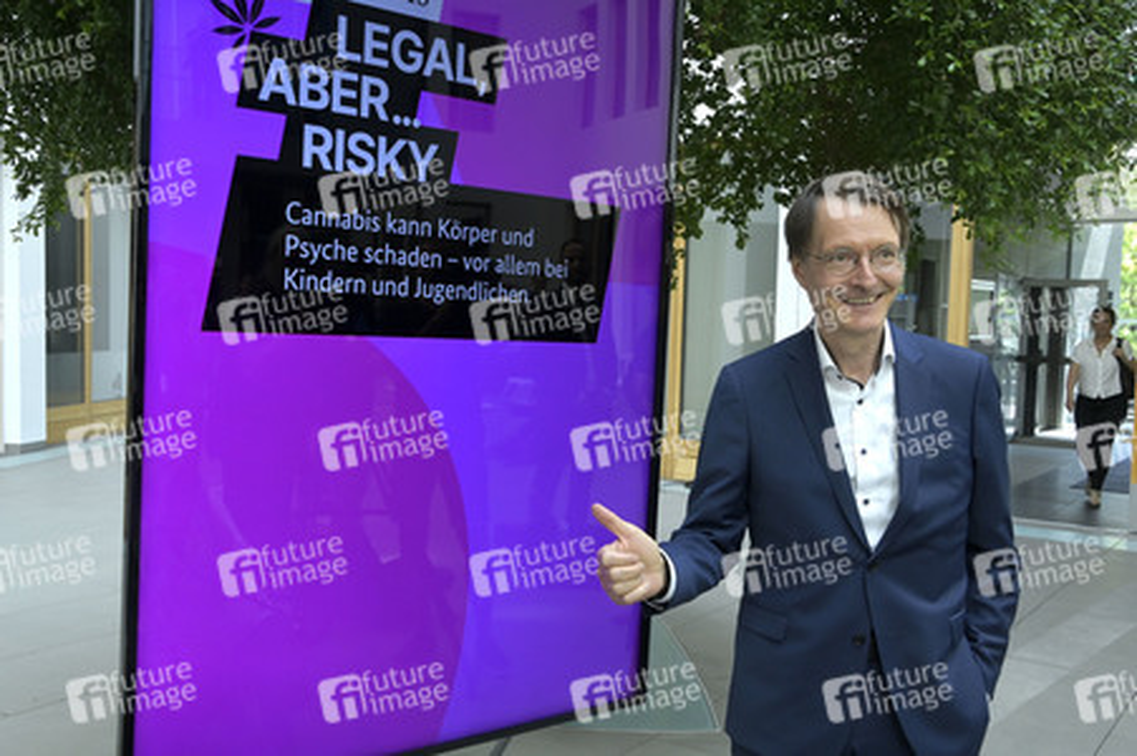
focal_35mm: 35
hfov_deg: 54.5
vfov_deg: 37.8
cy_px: 378
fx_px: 1105
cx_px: 568
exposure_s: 1/500
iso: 4000
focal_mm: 35
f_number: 8
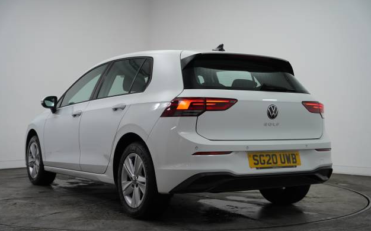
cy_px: 122
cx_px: 187
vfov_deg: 25.3
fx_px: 517
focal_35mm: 51
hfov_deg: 39.5
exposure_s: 1/160
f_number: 4
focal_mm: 49.1
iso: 800
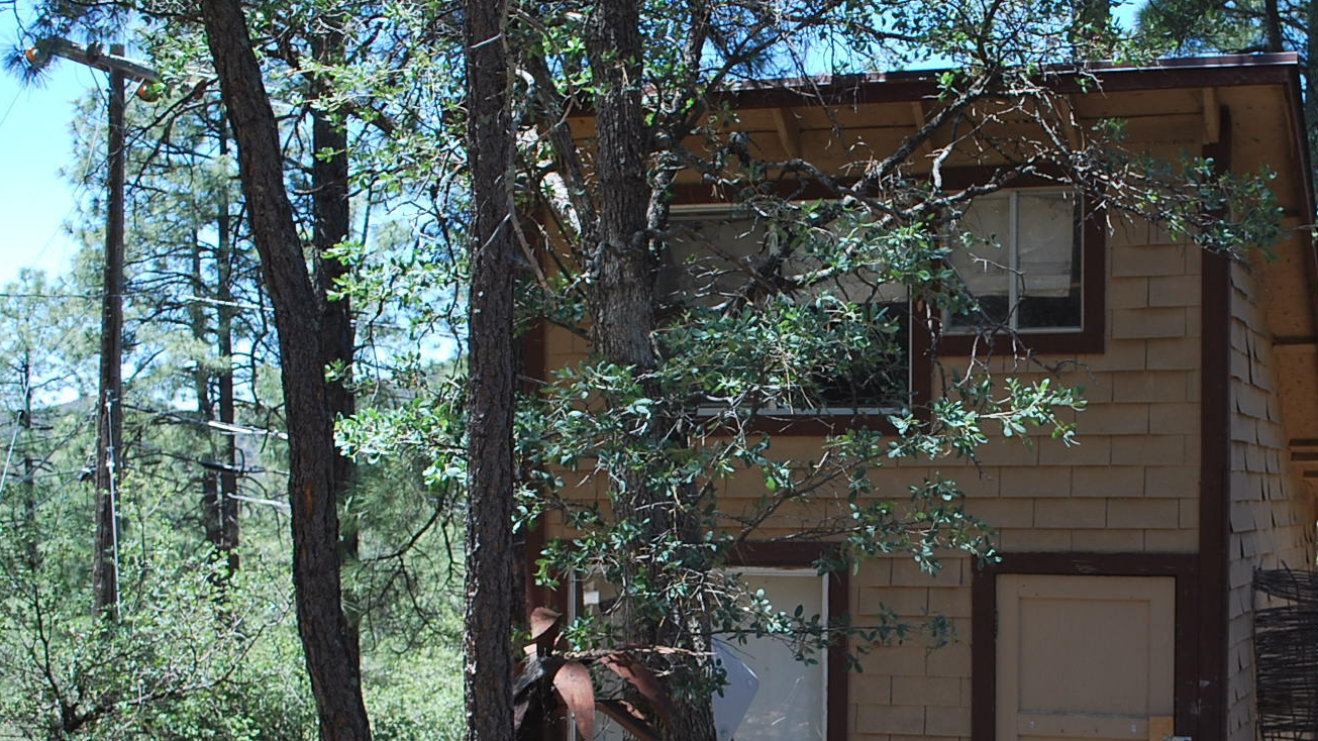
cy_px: 575
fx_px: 1957
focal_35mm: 56
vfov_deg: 21.2
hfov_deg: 36.7
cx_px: 918
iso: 125
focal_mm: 24
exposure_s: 1/125
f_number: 5.6
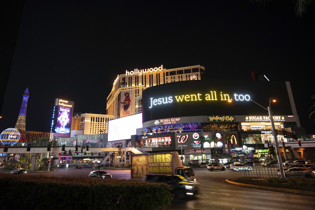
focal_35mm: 22
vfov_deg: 57.2
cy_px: 105
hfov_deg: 78.6
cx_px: 158
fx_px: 193
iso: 800
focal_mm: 22
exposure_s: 1/40
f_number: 2.8
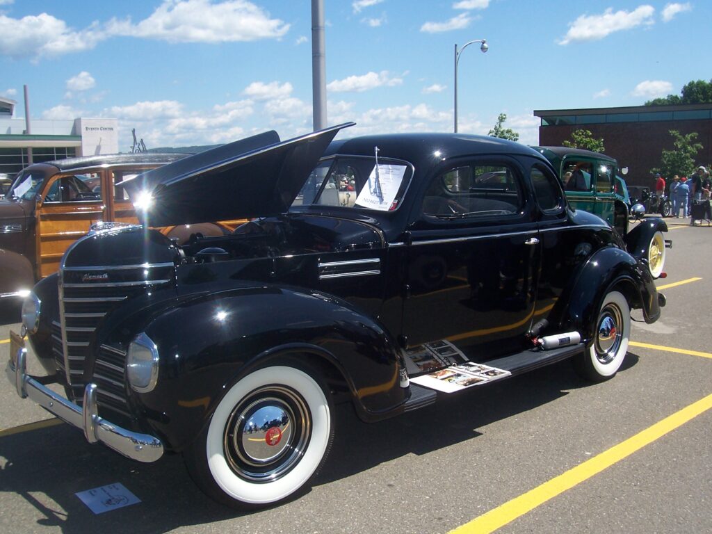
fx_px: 699
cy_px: 267
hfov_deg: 54.0
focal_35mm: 34
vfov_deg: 41.8
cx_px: 356
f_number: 5.6
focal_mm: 5.6
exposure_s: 1/500
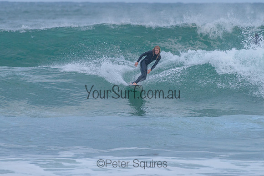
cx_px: 127
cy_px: 70
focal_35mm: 613
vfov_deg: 2.2
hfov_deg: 3.4
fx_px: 4493
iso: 1000
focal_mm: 500
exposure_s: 1/2000
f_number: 5.6
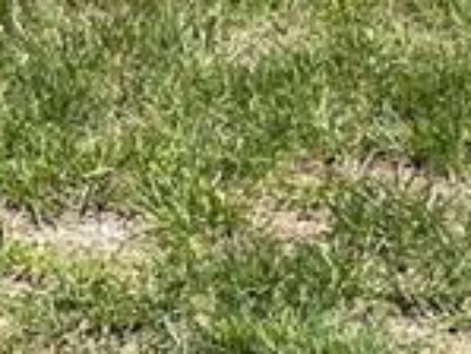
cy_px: -686
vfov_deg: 7.6
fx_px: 2342
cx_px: 107
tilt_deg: -3.4
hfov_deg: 11.4
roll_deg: -2.4
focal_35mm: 172
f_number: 1.6
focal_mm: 5.1
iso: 32
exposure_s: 1/3257
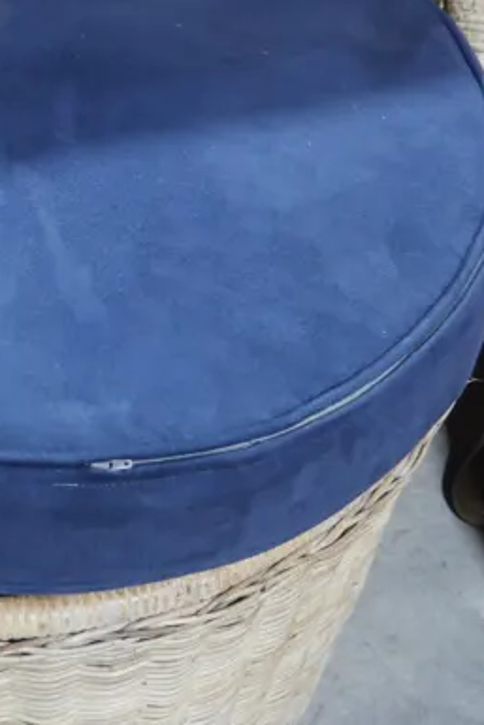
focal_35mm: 94
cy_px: 0
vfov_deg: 20.9
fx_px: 1894
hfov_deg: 14.3
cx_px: -33
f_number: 4
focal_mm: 17
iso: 1250
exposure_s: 1/60
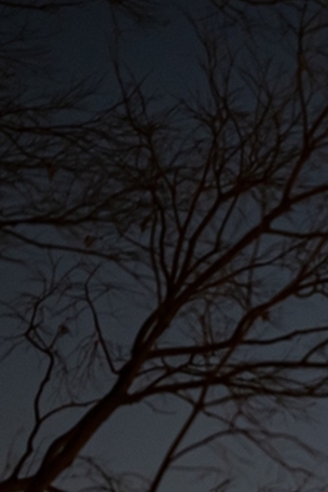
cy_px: 553
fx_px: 2706
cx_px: 616
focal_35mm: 198
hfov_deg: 6.7
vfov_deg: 10.3
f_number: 1.4
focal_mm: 55
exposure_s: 1/25
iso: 3600
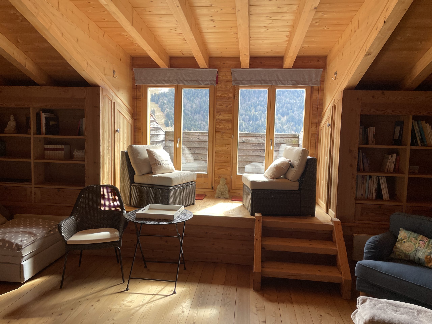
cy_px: 162
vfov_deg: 53.1
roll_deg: -1.5
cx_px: 216
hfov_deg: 67.3
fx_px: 324
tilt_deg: -5.1
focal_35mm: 26
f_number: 1.6
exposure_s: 1/121
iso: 100
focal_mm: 4.2
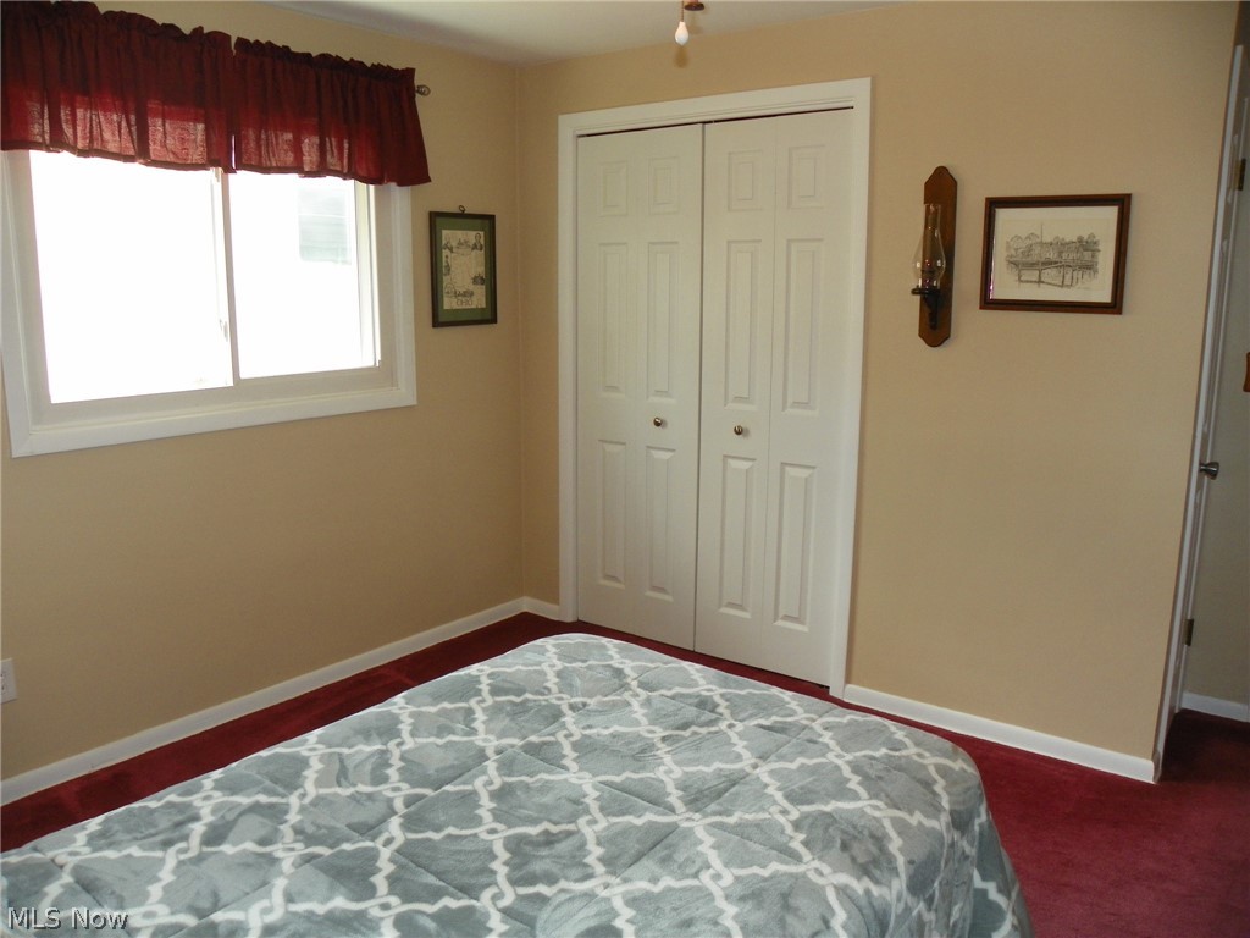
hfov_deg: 67.3
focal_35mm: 26
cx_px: 625
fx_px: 939
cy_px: 469
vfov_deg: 53.1
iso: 64
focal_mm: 4.6
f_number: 2.8
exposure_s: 1/50
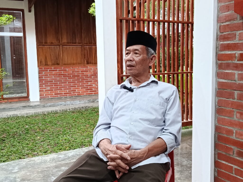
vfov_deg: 36.0
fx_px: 281
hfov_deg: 46.8
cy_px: 91
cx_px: 122
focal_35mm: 40
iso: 1411
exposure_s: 1/50
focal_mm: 5.24
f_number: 1.7
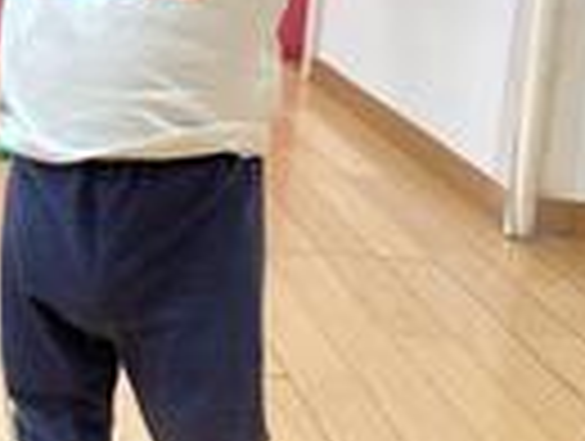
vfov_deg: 17.0
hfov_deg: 20.7
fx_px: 1456
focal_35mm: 86
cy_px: 36
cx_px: -180
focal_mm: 3.99
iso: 80
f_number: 1.8
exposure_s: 1/50
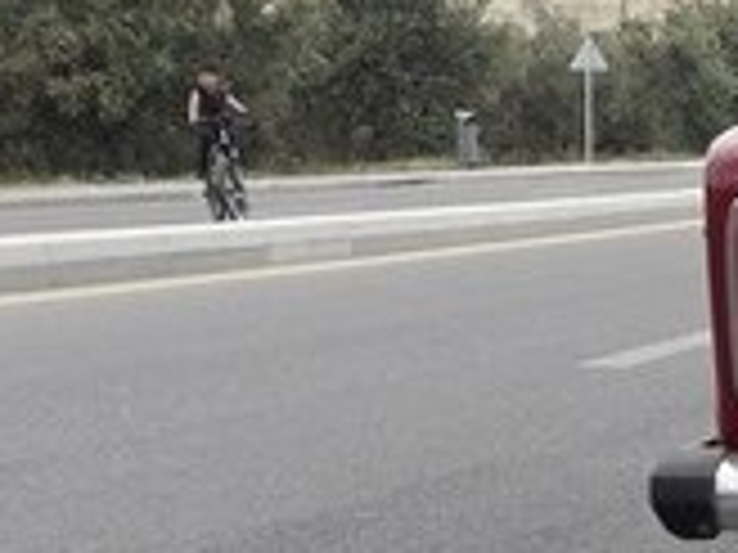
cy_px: 420
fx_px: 2409
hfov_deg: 14.6
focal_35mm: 113
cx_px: 1440
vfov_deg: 13.1
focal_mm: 3.7
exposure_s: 1/387
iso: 40
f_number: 1.9
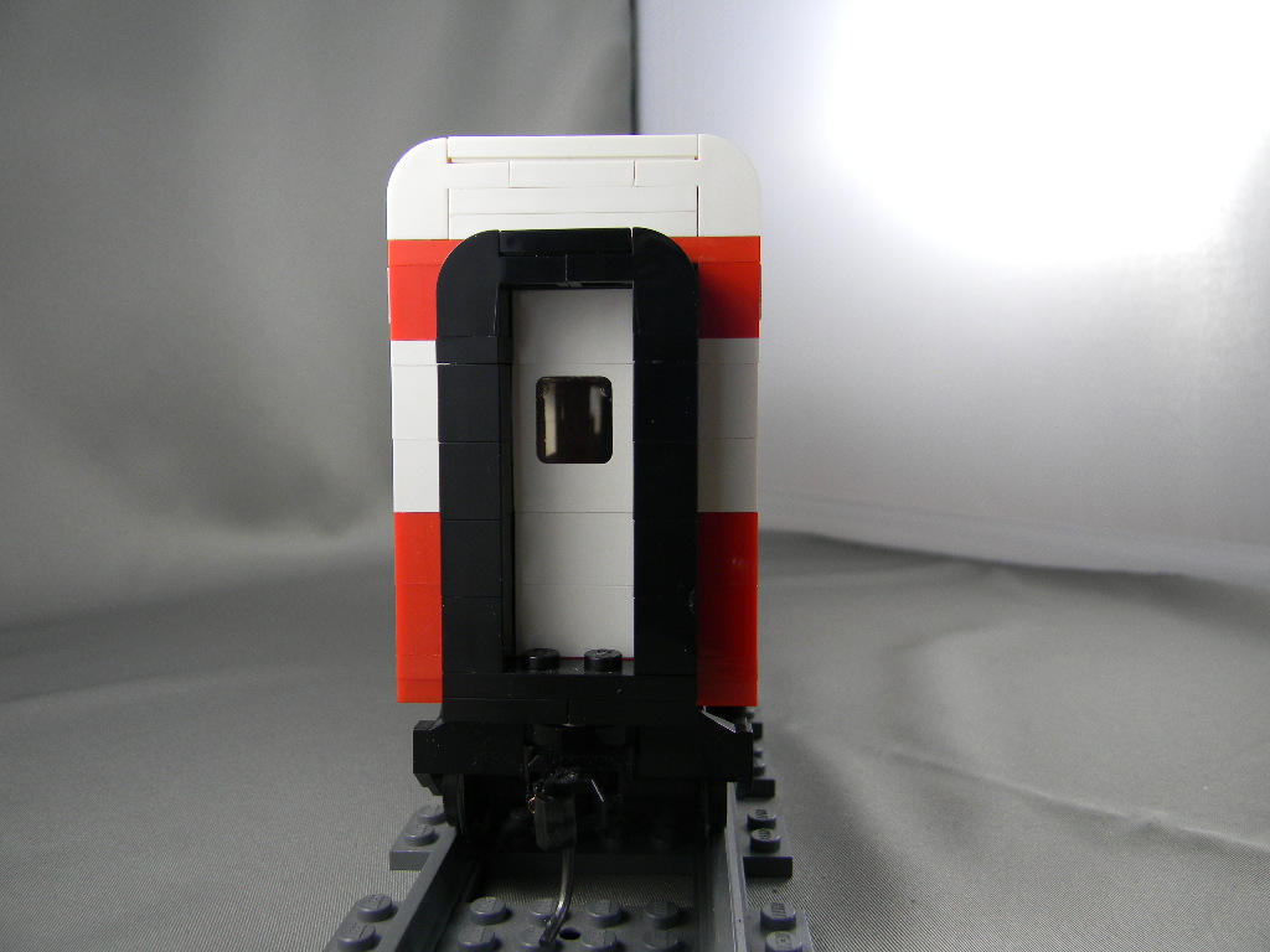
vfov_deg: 49.7
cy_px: 476
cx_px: 635
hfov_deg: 63.4
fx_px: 1027
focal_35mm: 28
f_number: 3.5
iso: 113
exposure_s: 1/30
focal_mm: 5
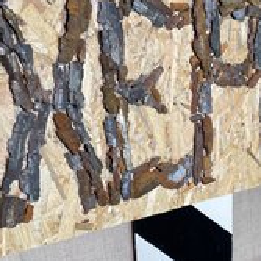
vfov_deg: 31.0
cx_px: 197
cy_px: 155
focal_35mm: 55
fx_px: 469
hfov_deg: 30.5
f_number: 1.6
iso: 100
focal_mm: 4.2
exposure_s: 1/121
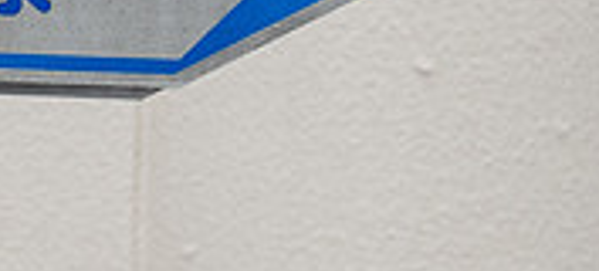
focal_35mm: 968
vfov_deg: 1.1
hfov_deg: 2.3
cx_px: -609
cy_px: 27
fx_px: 14705
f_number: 4
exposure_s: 1/400
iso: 180
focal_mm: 70
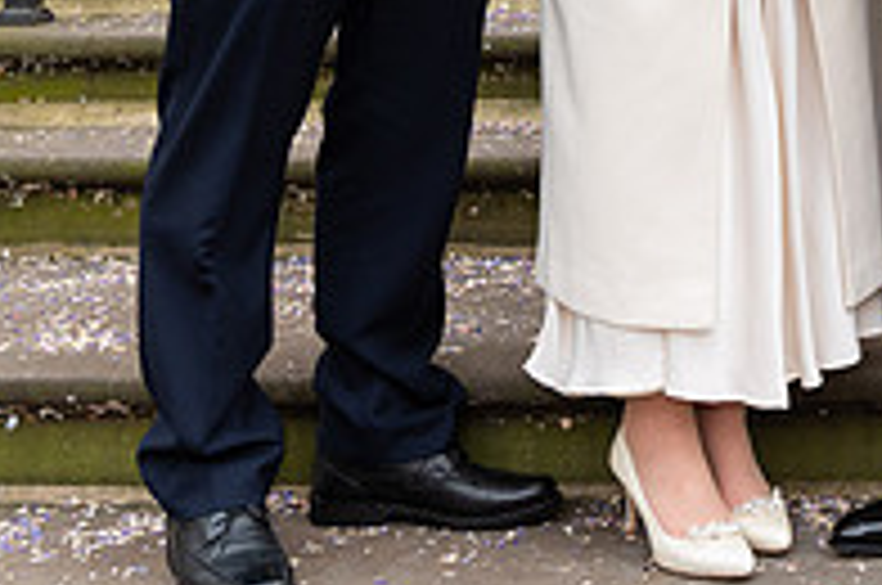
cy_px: -345
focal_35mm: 92
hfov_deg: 21.0
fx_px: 2250
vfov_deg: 13.7
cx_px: 999
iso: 200
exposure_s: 1/200
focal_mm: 27
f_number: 7.1
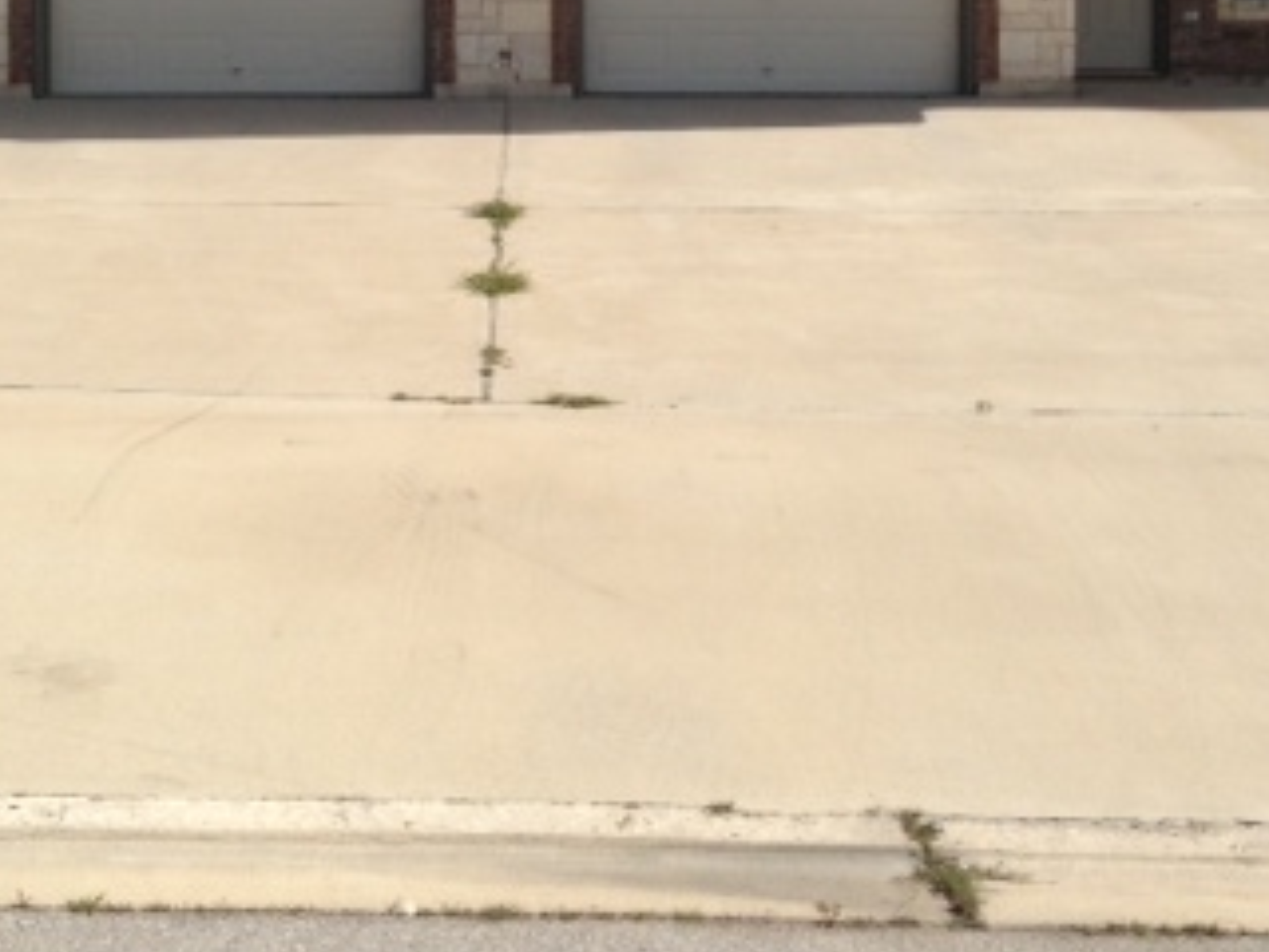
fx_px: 2420
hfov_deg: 29.3
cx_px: 519
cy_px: 56
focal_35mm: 66
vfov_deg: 21.6
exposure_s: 1/2857
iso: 50
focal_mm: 4.13
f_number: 2.4
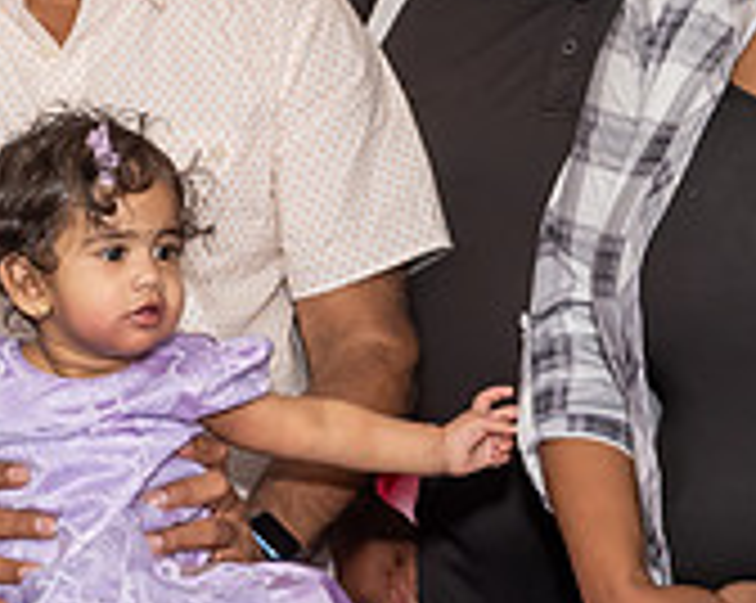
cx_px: 252
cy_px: 149
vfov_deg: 12.6
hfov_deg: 15.8
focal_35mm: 122
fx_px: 2727
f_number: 9
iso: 800
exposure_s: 1/250
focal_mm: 19
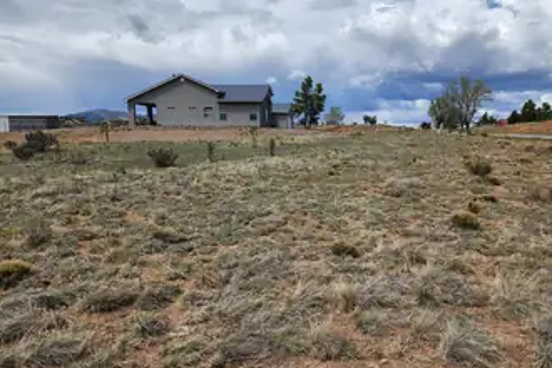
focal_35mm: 29
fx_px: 445
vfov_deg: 44.9
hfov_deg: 63.2
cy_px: 197
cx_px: 326
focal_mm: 6.4
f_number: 1.8
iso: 12
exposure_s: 1/1794
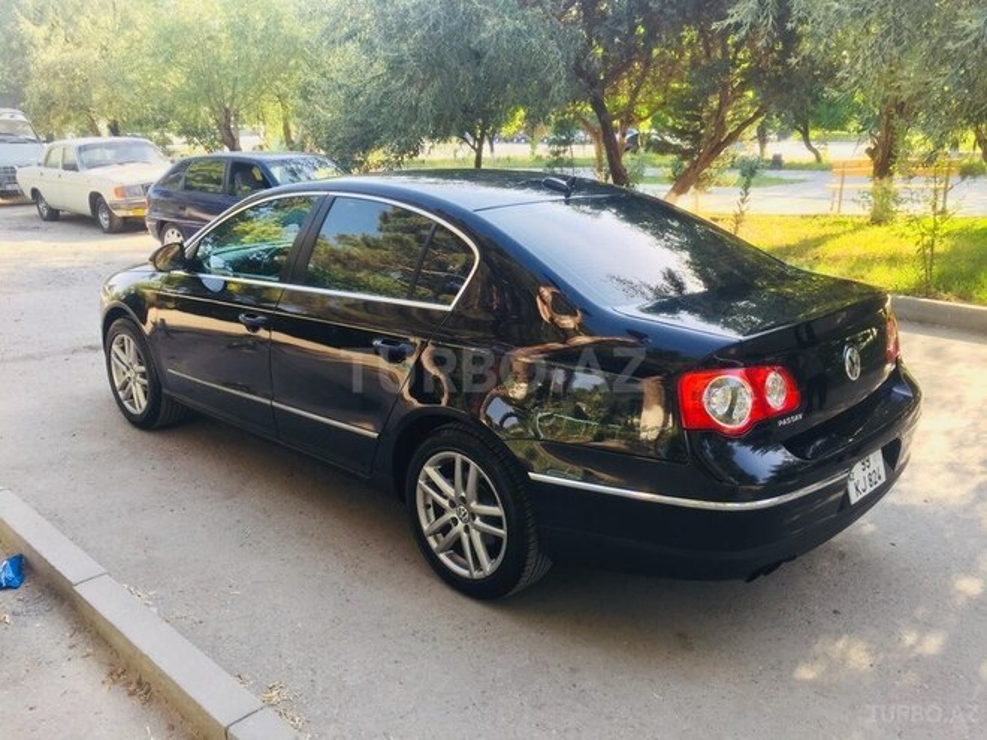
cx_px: 494
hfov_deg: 61.7
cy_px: 370
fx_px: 827
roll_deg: +0.9
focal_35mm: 29
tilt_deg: -17.6
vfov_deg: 48.2
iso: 32
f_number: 2.2
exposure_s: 1/174
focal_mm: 4.15
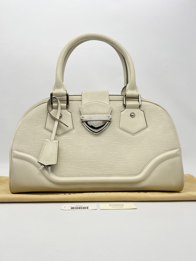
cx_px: 98
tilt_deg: -0.7
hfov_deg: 53.1
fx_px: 196
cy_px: 130
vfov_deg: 67.3
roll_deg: -0.5
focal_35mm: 26
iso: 50
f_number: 1.5
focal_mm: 5.7
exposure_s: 1/316
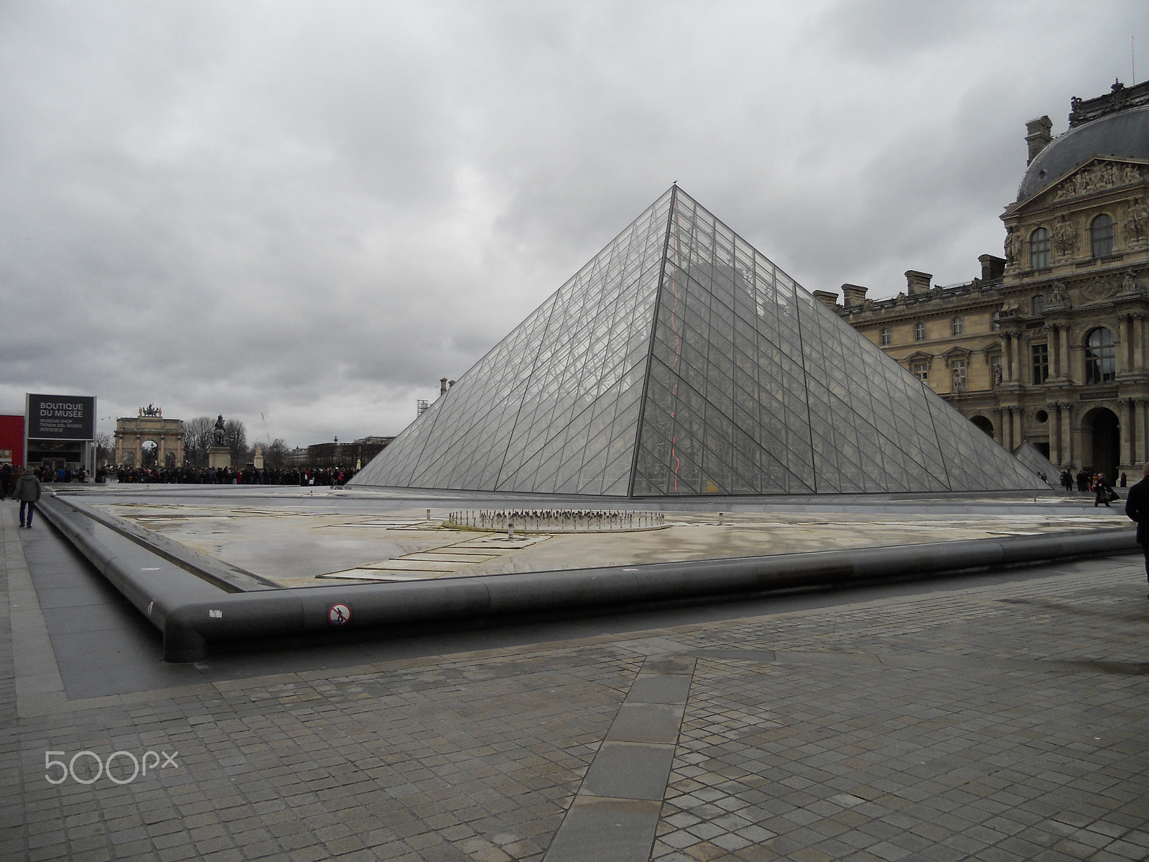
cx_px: 574
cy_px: 431
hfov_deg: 65.3
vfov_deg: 51.4
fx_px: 896
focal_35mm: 27
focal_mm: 4.9
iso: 80
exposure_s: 1/500
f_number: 3.2
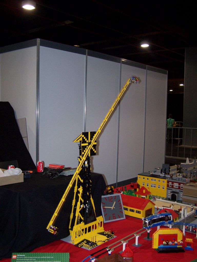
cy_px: 131
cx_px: 98
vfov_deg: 46.8
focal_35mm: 40
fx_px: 304
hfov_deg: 36.0
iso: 140
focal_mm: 6.7
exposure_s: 1/60
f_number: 2.8
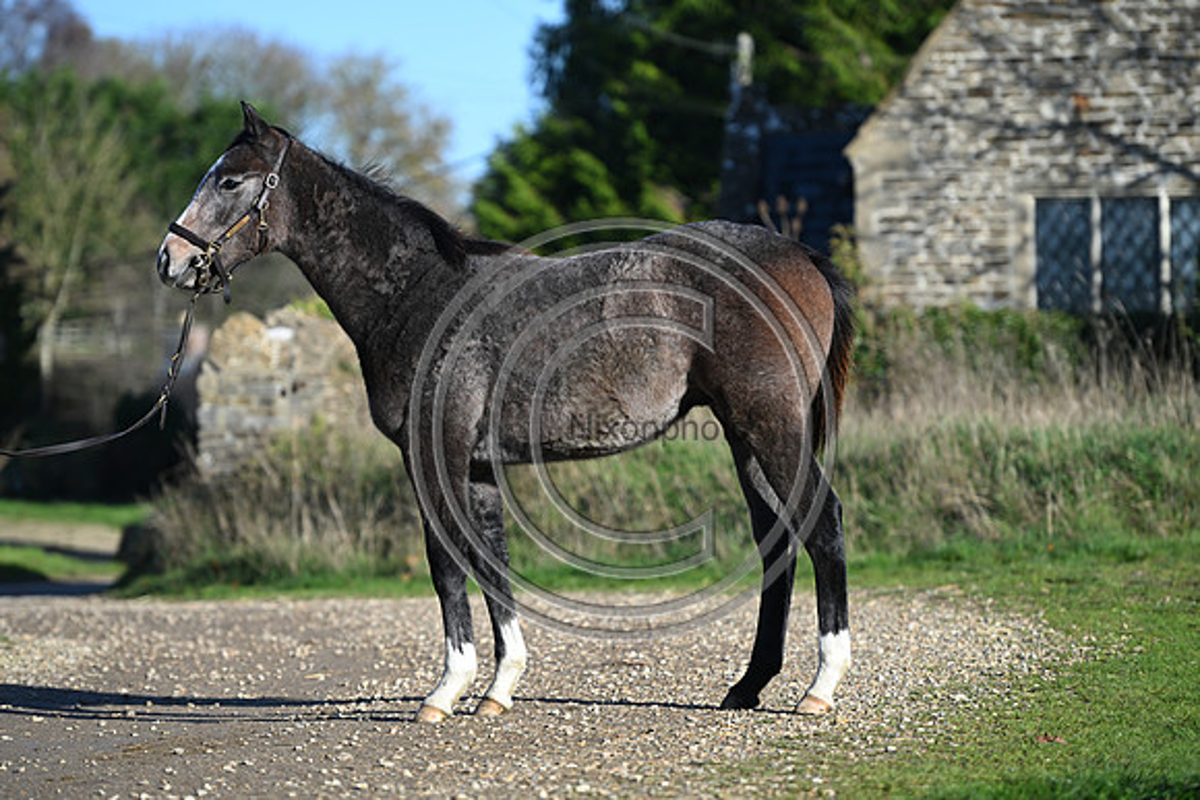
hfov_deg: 13.2
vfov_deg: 8.9
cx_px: 600
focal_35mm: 155
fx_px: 5168
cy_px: 400
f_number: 3.5
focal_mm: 155
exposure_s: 1/1250
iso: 140
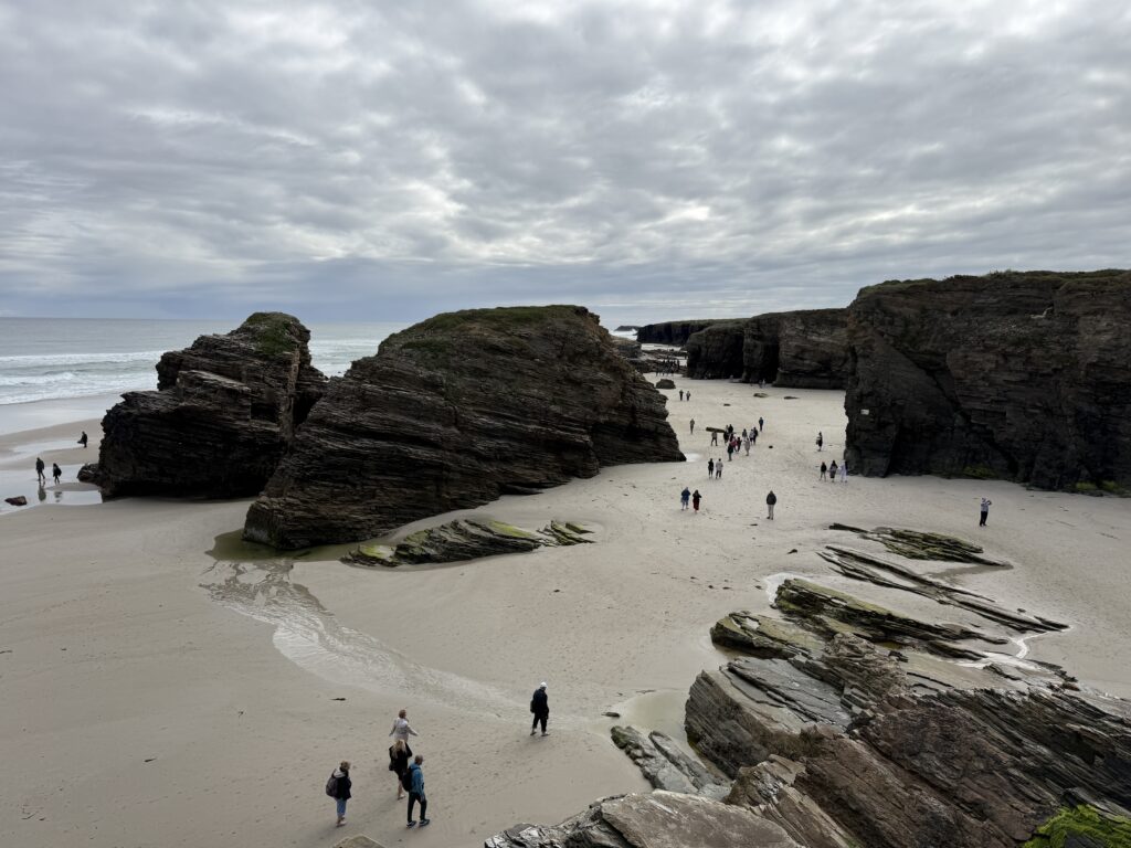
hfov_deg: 71.6
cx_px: 566
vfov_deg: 56.8
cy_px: 424
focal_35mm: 24
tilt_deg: -6.8
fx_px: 784
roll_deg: -0.1
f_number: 1.78
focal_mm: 6.76
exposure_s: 1/6711
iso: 80
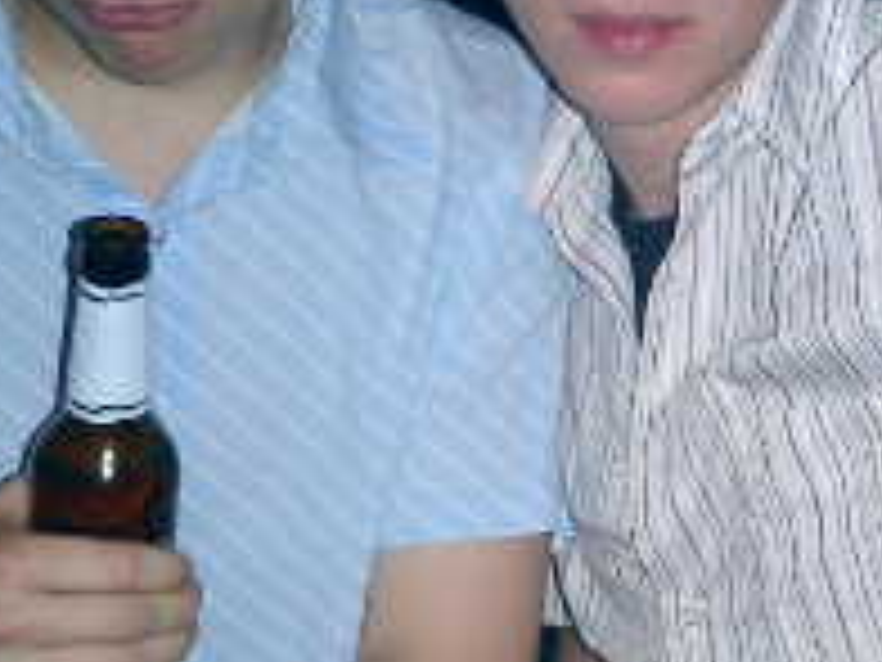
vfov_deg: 16.0
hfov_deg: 20.7
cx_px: 837
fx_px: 2344
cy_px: 498
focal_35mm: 92
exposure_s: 1/30
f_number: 3.2
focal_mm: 7.5
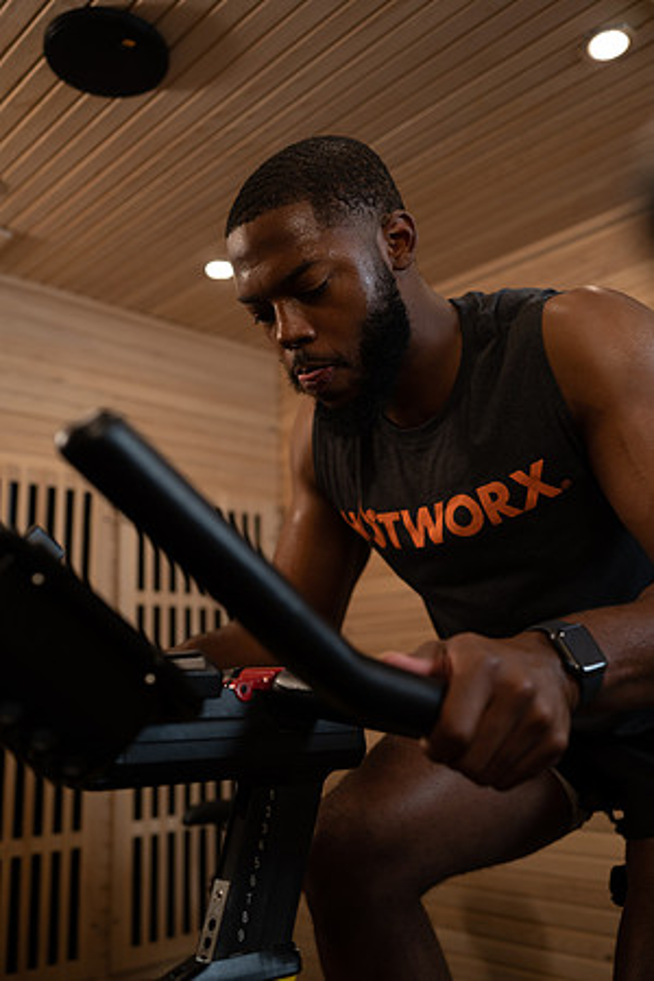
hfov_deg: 37.9
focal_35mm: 35
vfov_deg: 54.4
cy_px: 490
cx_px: 327
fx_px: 954
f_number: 2.8
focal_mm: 35
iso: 400
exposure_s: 1/160
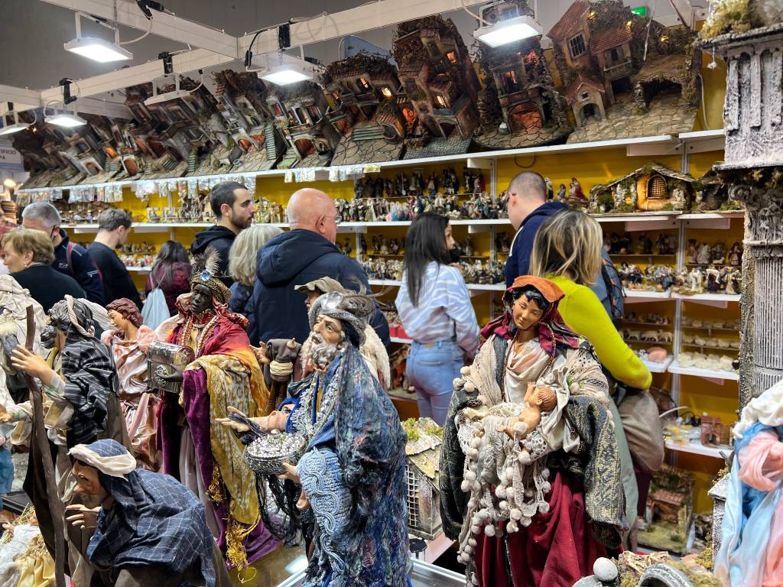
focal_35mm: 26
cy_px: 294
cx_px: 392
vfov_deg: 53.1
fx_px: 588
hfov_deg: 67.3
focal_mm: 5.7
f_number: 1.5
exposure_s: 1/100
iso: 64
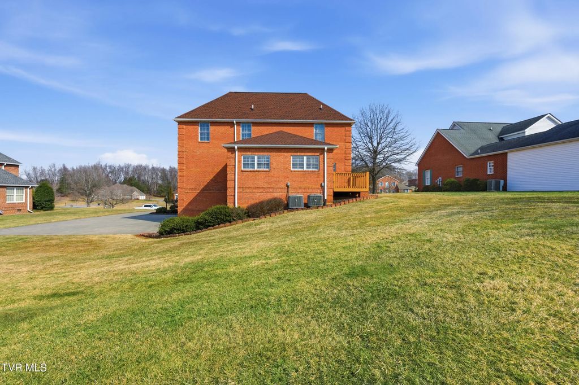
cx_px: 290
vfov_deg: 73.7
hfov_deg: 96.8
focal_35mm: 16
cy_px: 192
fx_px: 257
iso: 100
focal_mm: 16
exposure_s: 1/1250
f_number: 8
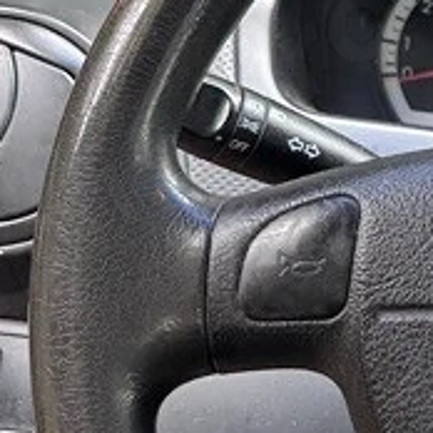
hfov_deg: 12.2
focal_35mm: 122
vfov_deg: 14.3
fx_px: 1727
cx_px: 938
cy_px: 204
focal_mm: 6.76
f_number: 1.78
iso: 200
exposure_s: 1/121
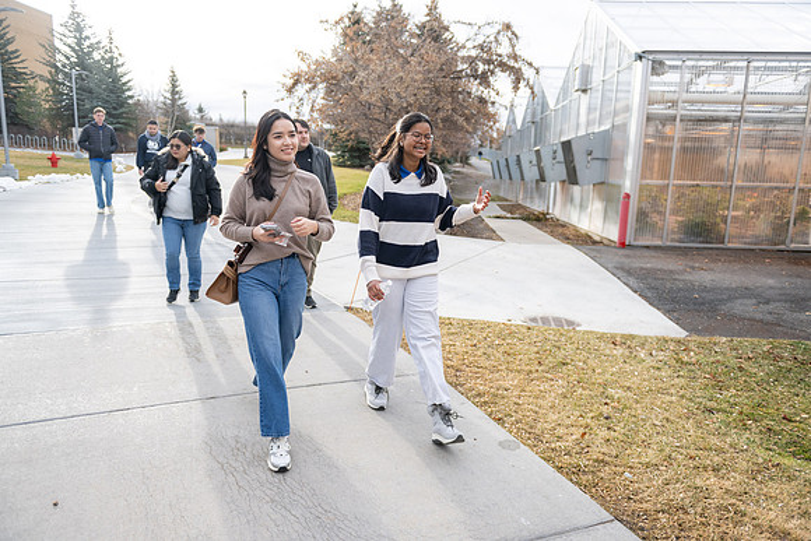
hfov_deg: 73.7
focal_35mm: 24
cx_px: 406
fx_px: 541
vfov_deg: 53.2
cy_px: 270
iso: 400
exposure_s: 1/2000
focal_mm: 24
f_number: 2.8
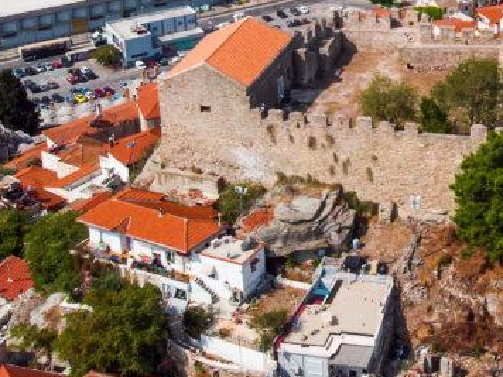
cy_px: -115
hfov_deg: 26.4
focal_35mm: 69
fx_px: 1003
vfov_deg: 19.6
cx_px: 526
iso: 113
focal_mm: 4.5
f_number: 2.8
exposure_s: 1/350
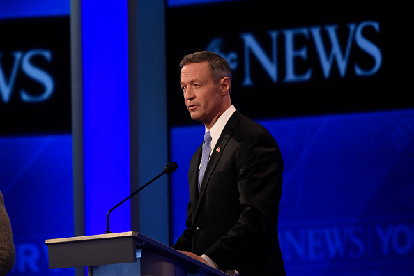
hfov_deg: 4.6
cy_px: 138
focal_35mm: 450
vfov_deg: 3.1
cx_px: 207
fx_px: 5175
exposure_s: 1/80
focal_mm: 450
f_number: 8
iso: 3200
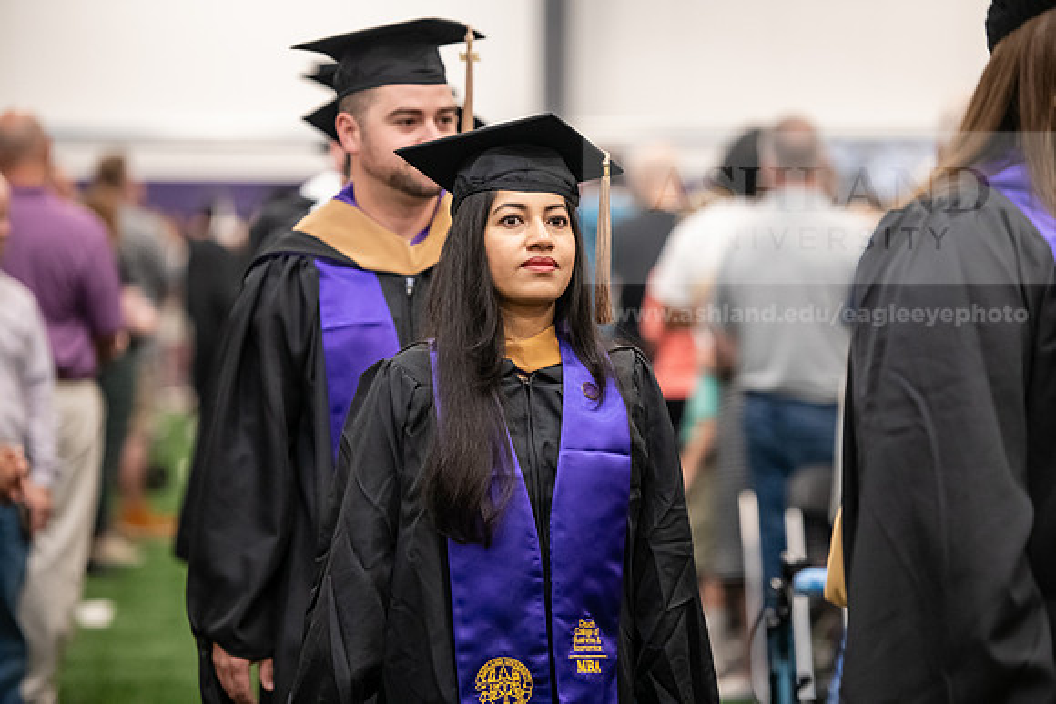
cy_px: 352
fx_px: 4401
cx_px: 528
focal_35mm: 150
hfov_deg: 13.7
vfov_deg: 9.2
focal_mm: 150
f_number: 3.2
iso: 3200
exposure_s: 1/200
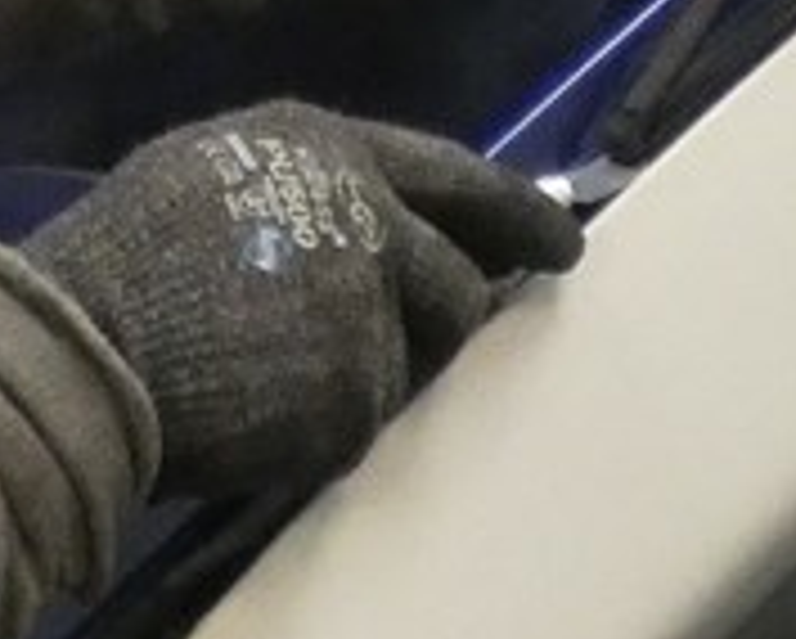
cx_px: -9
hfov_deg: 8.1
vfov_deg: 6.4
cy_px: -583
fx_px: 5566
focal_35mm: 236
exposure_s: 1/80
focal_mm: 6
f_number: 3.4
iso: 1000
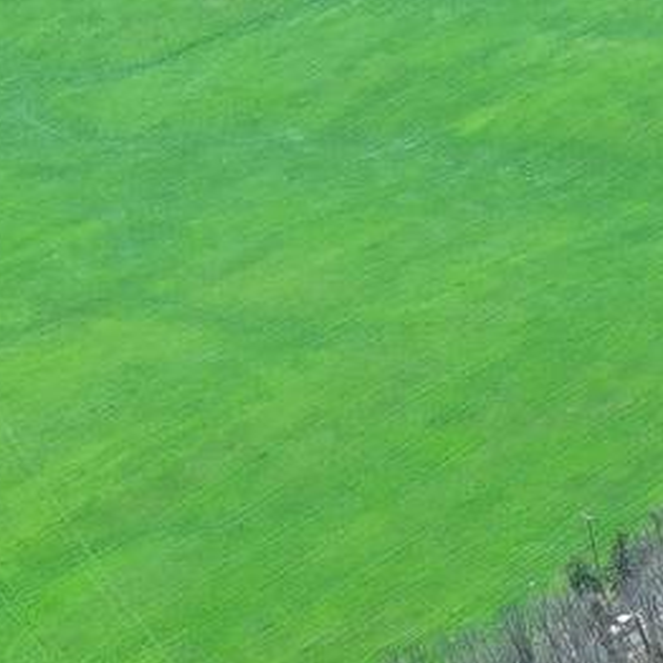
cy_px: 1684
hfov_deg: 8.4
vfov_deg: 8.2
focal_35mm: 193
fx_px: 4182
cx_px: 1539
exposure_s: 1/485
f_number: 2.8
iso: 100
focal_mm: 10.57
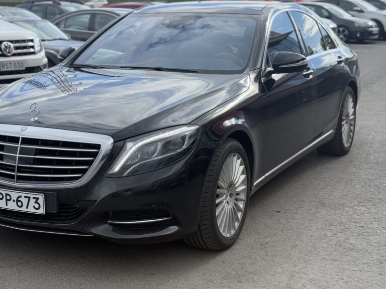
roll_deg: -0.7
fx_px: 714
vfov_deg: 22.9
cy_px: 140
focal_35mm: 64
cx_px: 161
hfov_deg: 30.2
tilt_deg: -11.3
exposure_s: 1/1980
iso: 64
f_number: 1.78
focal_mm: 6.76
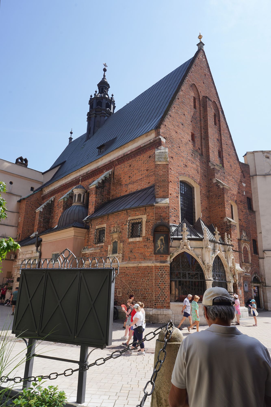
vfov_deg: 73.7
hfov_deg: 53.1
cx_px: 136
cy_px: 204
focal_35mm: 24
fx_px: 271
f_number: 13
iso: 100
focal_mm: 24
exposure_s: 1/100
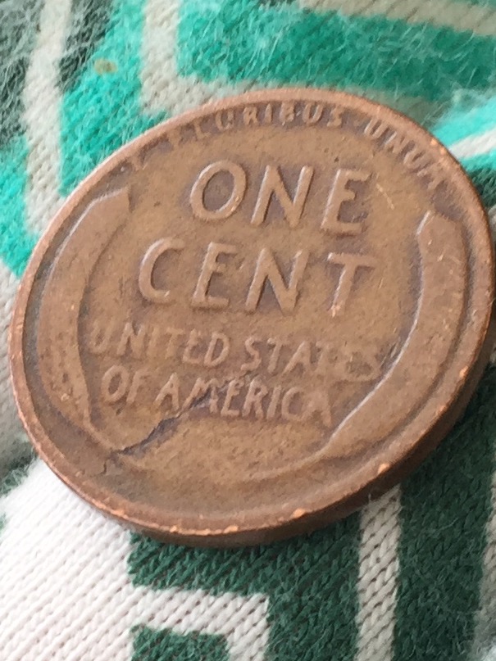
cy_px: 330
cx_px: 248
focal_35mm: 29
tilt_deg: -68.0
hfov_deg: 48.2
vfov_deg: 61.7
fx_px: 554
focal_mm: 4.15
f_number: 2.2
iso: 40
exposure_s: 1/60
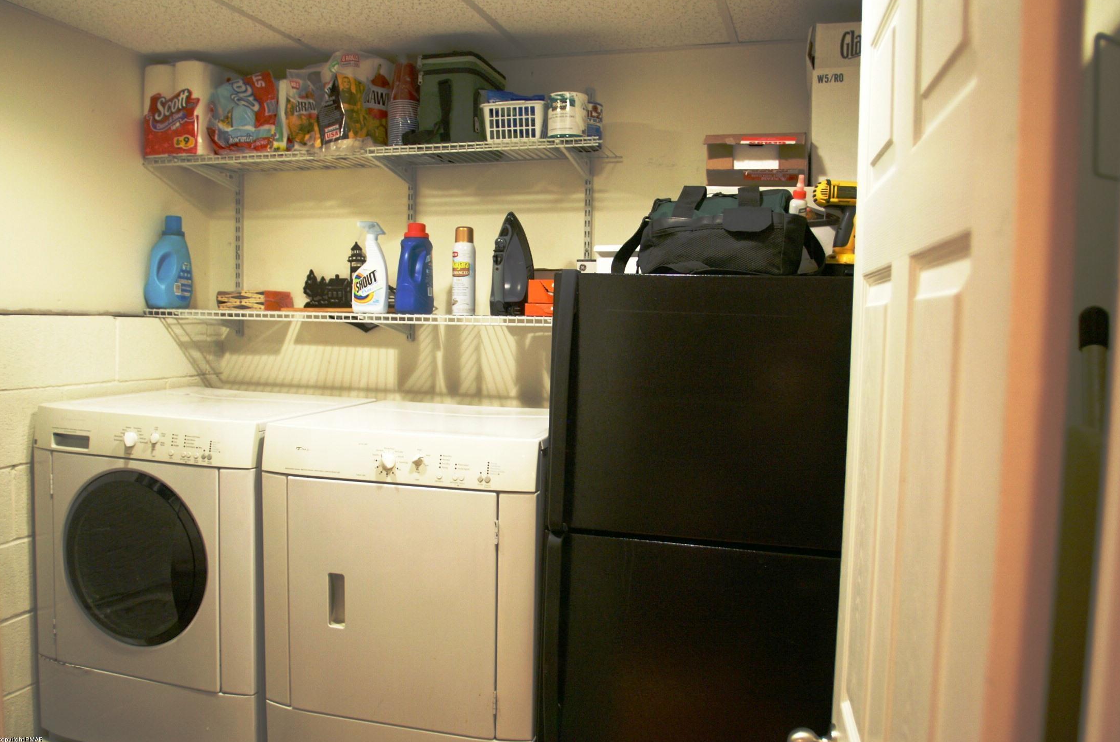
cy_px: 378
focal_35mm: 27
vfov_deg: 48.5
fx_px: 824
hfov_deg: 68.4
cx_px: 555
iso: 640
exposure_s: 1/30
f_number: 2.8
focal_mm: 17
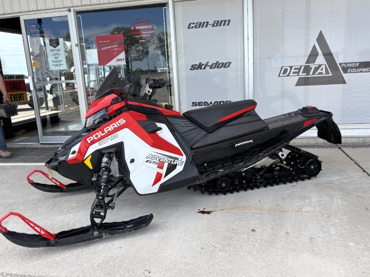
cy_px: 133
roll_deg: +3.5
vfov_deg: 48.2
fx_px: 310
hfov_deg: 61.6
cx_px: 189
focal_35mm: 29
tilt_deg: -12.1
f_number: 1.6
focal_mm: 5.96
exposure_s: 1/1164
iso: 50
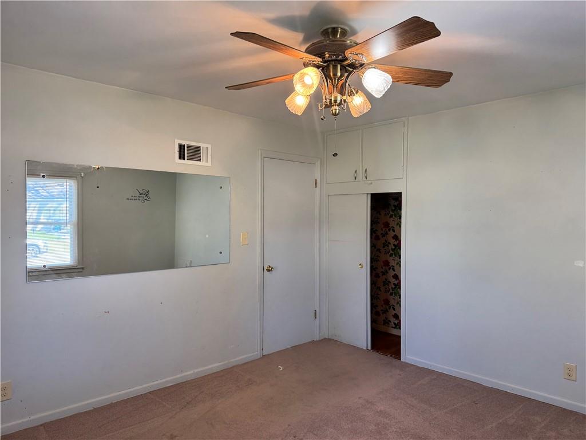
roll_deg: -1.0
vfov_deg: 56.8
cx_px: 293
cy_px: 220
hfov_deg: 71.6
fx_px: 406
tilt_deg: -1.8
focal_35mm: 24
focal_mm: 6.76
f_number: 1.78
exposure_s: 1/60
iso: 125
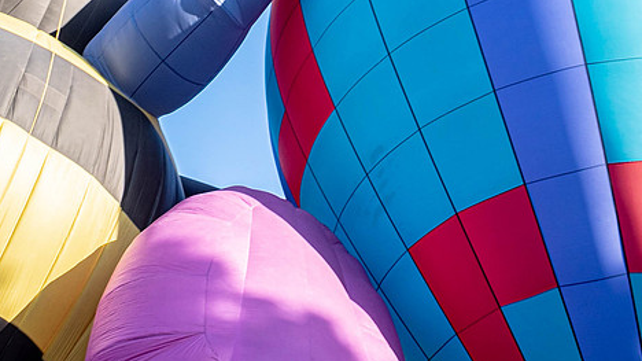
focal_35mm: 44
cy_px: 162
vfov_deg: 27.1
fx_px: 749
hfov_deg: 46.3
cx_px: 280
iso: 200
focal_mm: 19
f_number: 8
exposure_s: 1/50
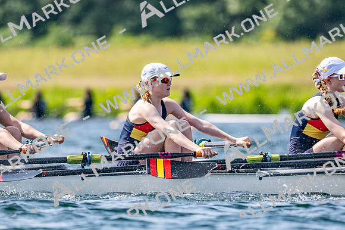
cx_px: 172
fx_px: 5747
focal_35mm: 600
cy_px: 115
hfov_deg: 3.4
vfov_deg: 2.3
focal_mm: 400
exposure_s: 1/2500
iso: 280
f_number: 4.5
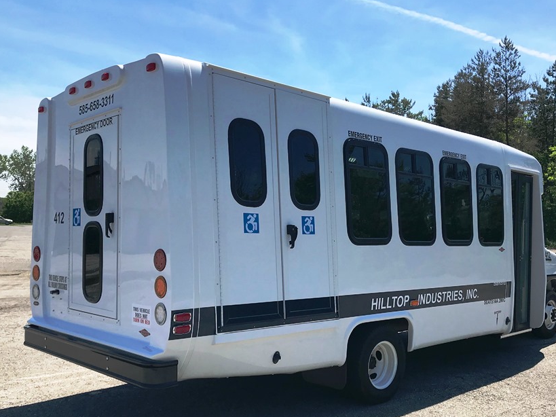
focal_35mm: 35
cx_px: 291
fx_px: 562
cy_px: 247
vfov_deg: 40.5
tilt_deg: -2.7
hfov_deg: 52.6
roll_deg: -0.4
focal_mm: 3.99
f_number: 1.8
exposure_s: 1/2591
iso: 20
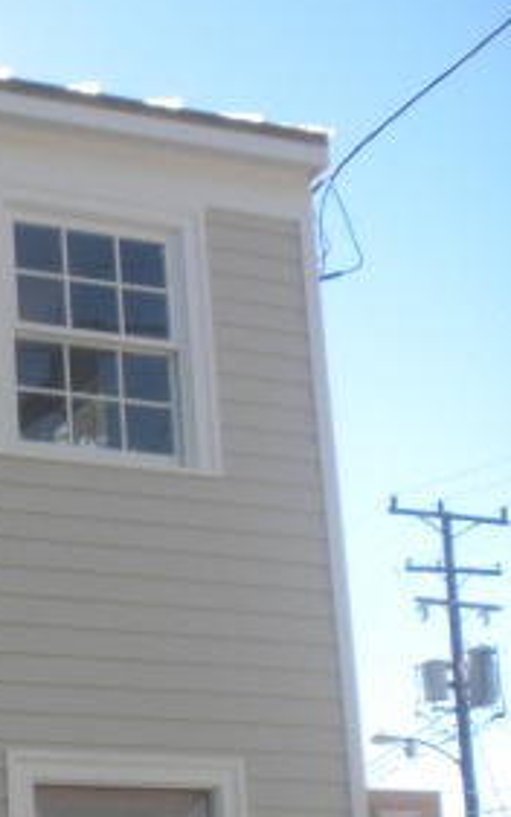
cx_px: -100
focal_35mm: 79
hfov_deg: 15.9
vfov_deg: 25.3
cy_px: 734
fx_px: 1758
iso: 64
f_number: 3.5
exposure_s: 1/318
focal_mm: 6.6
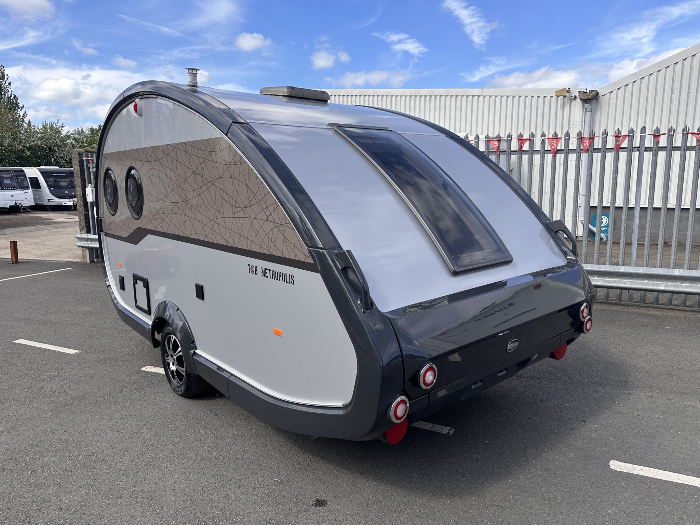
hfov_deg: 71.6
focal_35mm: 24
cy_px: 262
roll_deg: +0.6
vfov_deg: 56.8
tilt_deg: -10.7
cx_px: 350
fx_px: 485
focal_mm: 6.86
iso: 80
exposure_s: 1/3155
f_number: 1.78
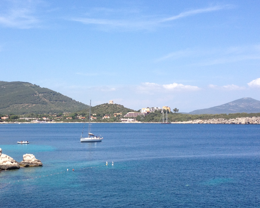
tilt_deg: -3.1
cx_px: 95
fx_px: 469
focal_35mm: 61
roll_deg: +0.7
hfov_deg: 30.8
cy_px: 114
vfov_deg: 25.0
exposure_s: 1/1493
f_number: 2.4
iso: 50
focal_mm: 4.28
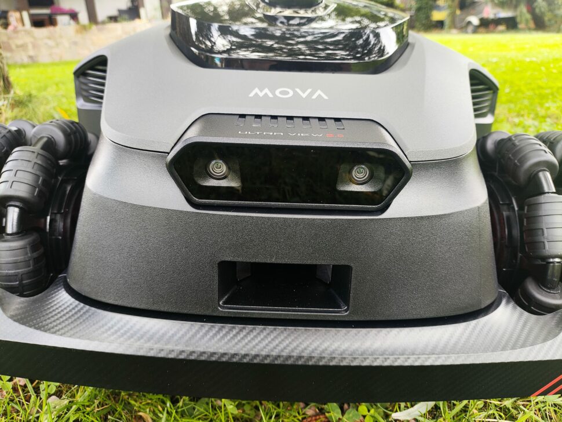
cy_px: 211
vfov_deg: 56.8
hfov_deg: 71.6
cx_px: 281
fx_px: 390
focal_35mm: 24
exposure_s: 1/50
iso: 59
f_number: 1.8
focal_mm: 4.68
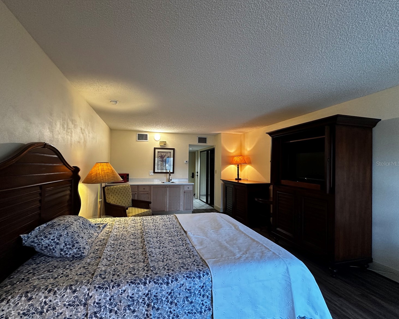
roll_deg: -0.8
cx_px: 183
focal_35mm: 15
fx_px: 177
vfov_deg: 84.0
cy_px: 163
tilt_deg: +0.8
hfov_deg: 96.6
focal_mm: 2.22
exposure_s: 1/60
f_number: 2.2
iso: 250
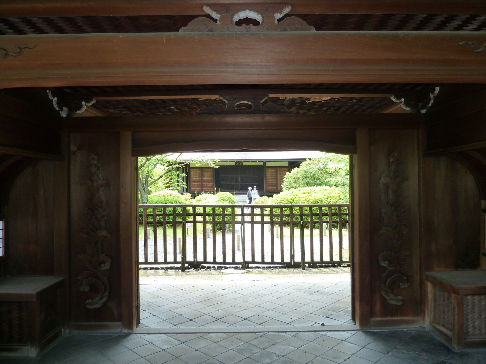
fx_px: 351
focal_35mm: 25
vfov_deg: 54.9
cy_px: 182
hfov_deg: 69.4
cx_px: 243
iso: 125
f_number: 3.3
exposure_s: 1/60
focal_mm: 4.1
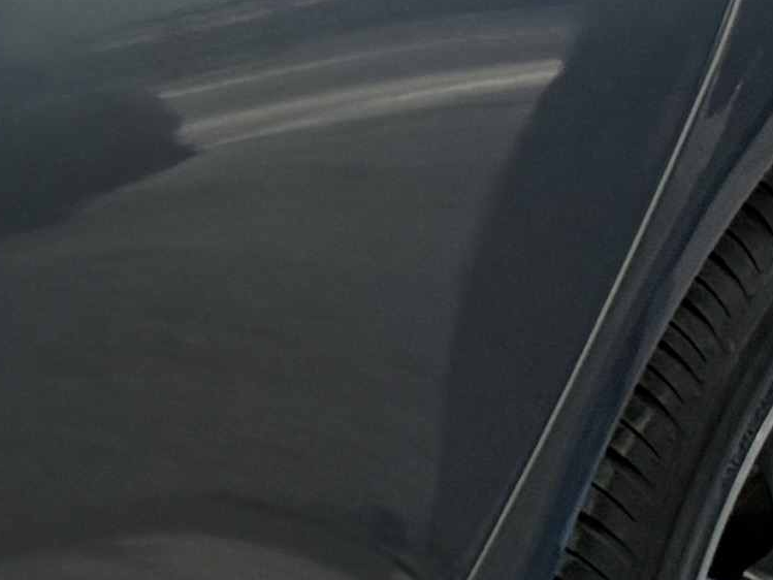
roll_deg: -0.5
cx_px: -1622
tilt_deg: -12.1
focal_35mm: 183
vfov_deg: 7.9
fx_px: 4087
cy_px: -388
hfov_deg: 8.7
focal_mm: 6.76
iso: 200
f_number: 1.78
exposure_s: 1/154
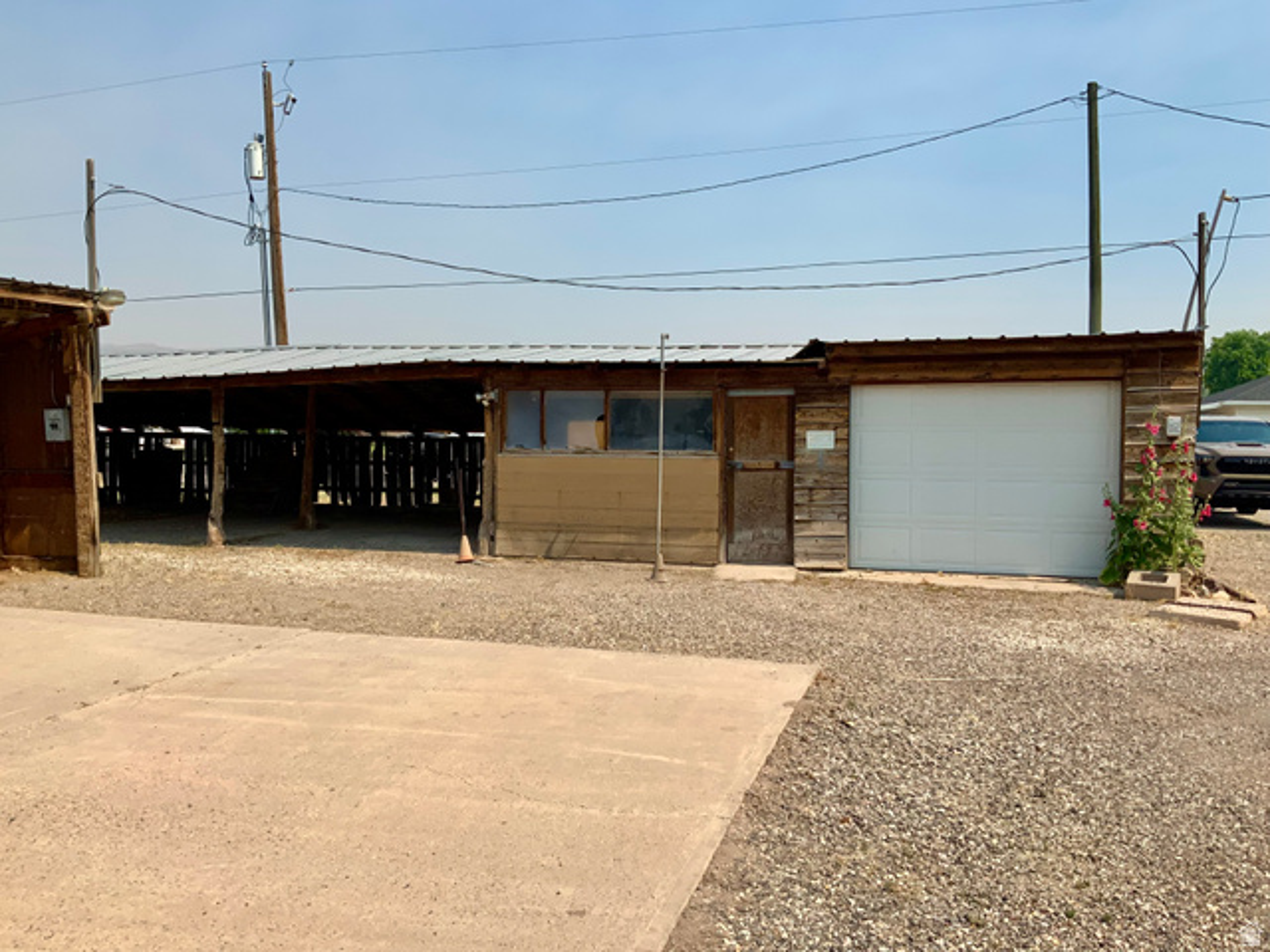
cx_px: 635
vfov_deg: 48.2
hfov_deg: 61.7
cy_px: 476
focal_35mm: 29
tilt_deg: -4.0
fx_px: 1064
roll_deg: -0.3
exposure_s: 1/2959
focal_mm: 3
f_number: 1.8
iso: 20
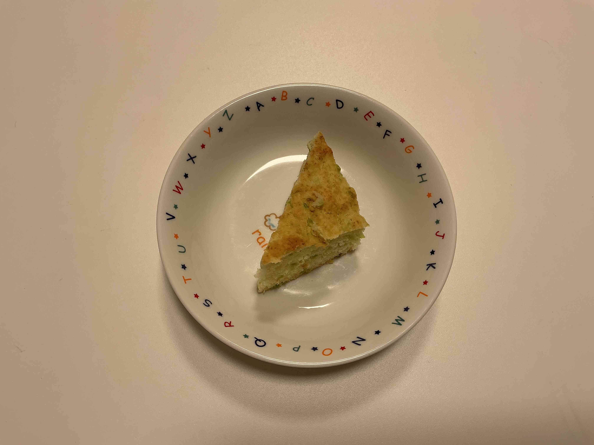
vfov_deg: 48.2
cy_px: 222
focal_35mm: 29
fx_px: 498
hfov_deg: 61.7
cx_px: 297
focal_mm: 3
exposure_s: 1/174
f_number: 1.8
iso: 20
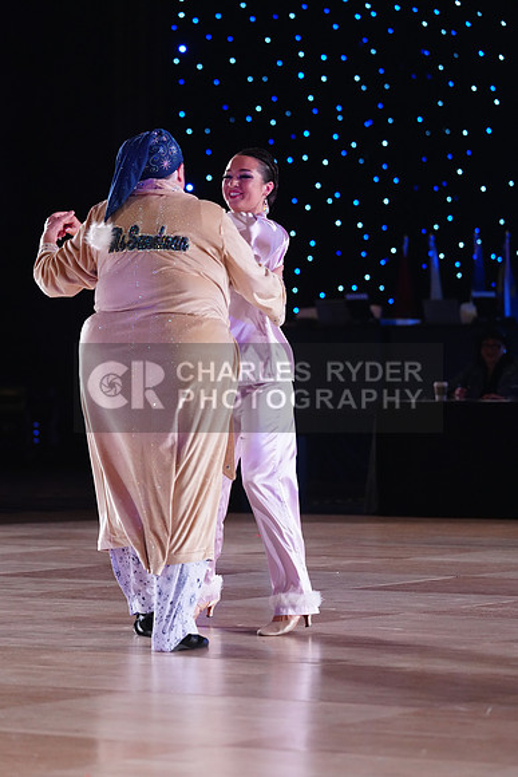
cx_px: 259
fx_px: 3084
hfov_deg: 9.6
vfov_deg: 14.3
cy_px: 388
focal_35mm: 143
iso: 3200
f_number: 4
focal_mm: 143
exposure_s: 1/400
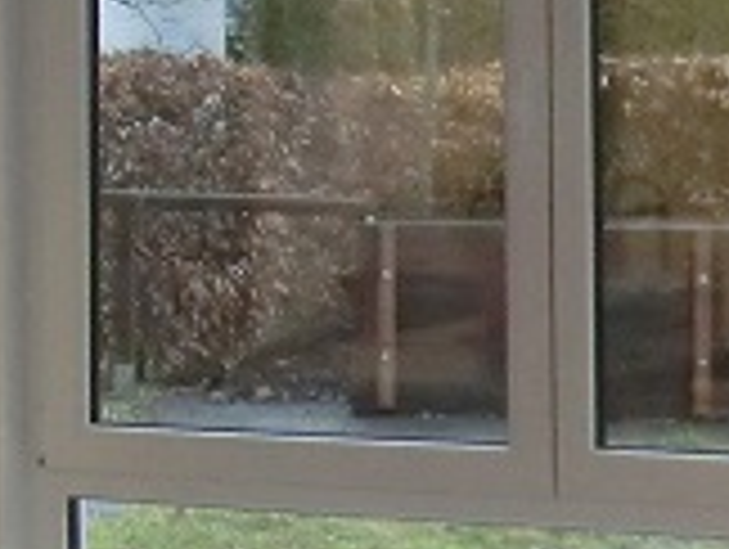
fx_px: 3817
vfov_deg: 8.1
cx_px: -382
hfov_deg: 10.5
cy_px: -230
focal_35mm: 181
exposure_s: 1/60
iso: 400
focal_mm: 6.1
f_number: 3.6
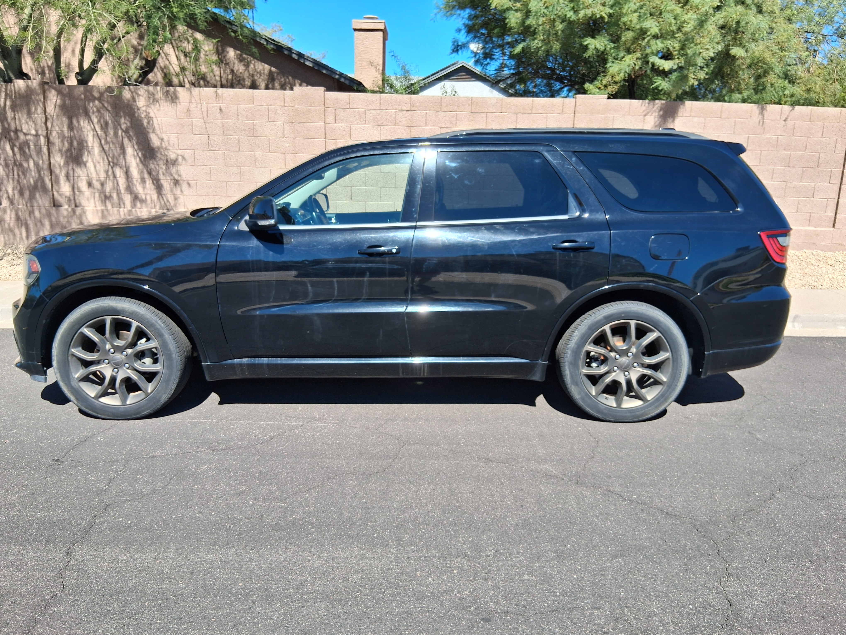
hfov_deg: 67.3
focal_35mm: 26
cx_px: 423
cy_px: 318
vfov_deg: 53.1
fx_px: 635
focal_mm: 3.98
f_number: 1.8
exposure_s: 1/350
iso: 25
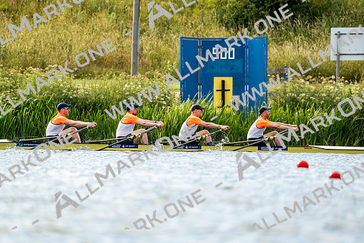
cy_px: 122
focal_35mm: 496
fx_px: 5016
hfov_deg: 4.2
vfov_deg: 2.8
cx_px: 182
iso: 400
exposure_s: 1/2000
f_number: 6.3
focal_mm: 496
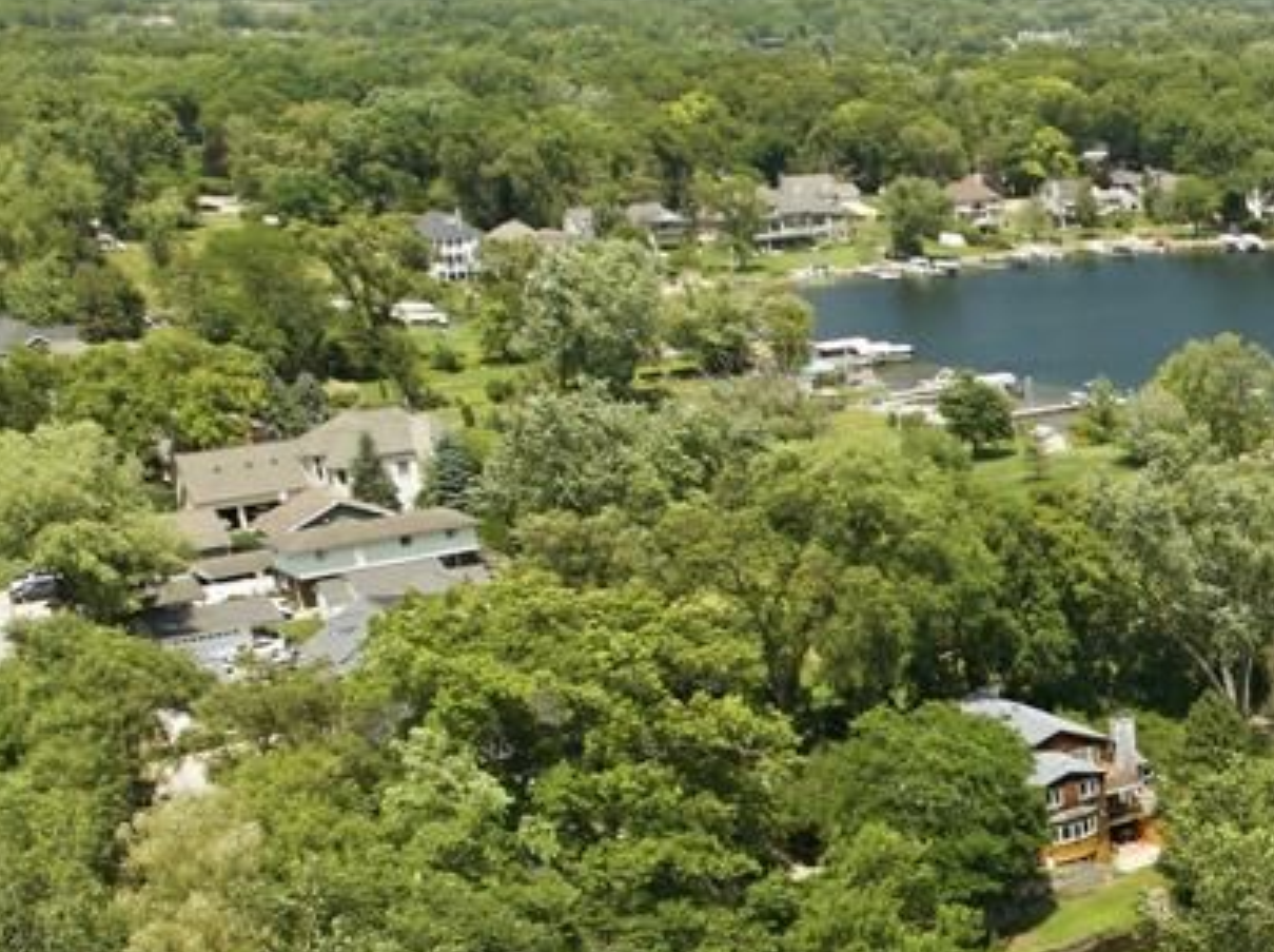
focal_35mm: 61
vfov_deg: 22.7
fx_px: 2242
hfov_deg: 27.7
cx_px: 1543
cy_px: 1034
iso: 110
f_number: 2.8
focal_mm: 12.3
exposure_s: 1/160
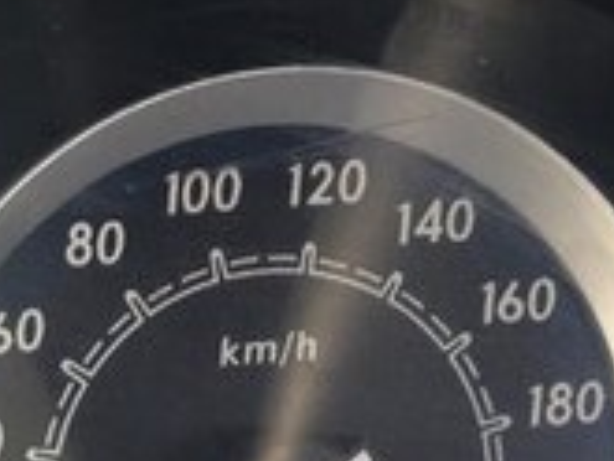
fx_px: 2059
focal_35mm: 116
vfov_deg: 12.5
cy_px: 533
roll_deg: +0.9
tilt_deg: -27.4
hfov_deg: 14.8
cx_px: -491
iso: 32
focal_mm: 4.15
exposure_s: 1/115
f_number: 2.2
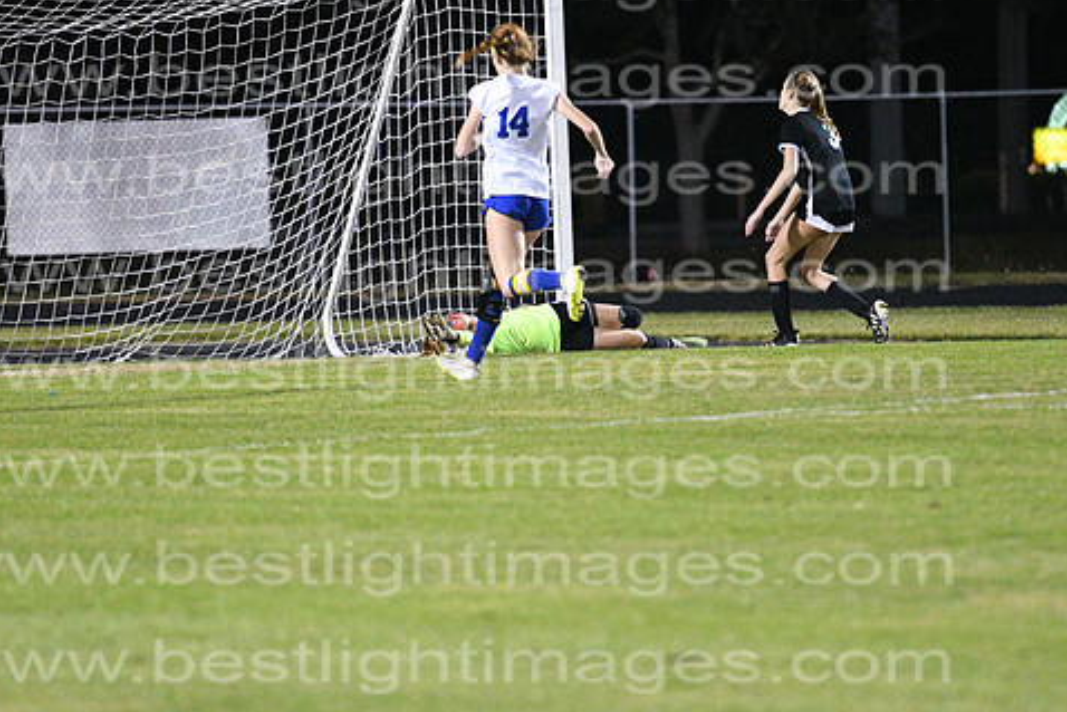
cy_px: 325
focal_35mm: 364
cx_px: 446
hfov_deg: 5.7
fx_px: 10791
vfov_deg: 3.8
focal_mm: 200
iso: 10000
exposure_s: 1/800
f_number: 2.8
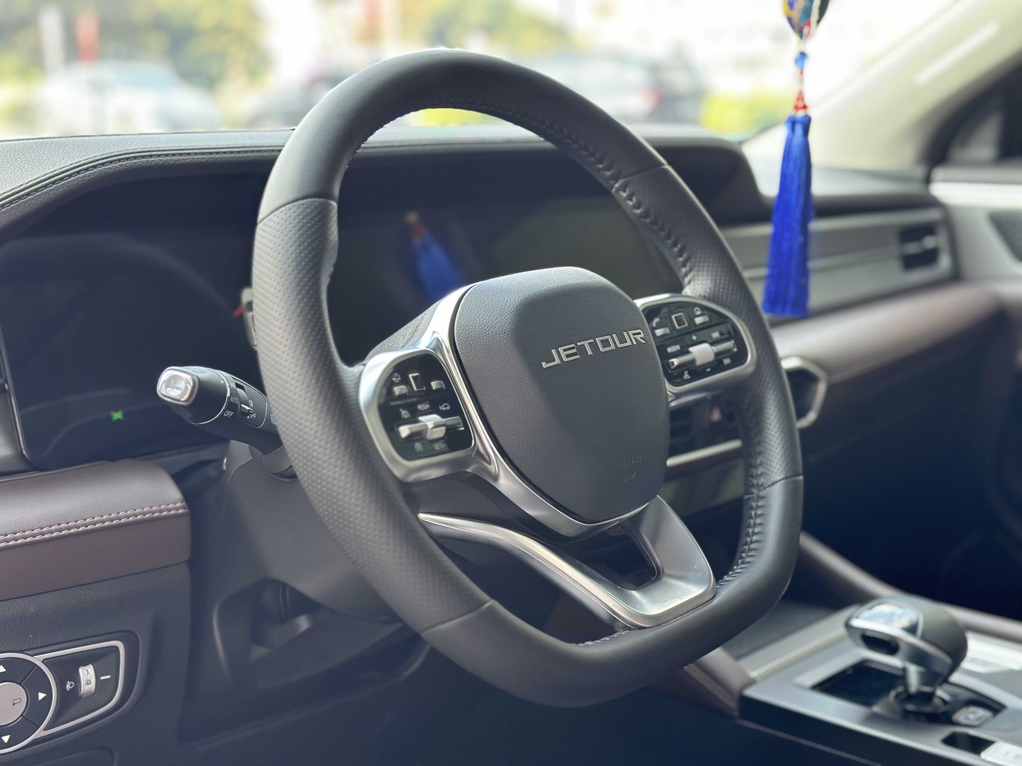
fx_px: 1417
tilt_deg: -11.6
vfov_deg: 30.3
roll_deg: -0.1
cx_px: 511
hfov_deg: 39.7
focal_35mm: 48
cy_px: 383
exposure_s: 1/103
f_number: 1.78
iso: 125
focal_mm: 6.86
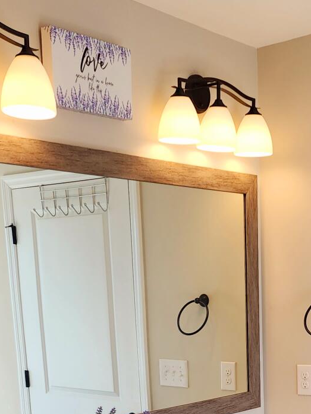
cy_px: 470
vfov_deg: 26.7
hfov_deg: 22.1
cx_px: 215
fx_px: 790
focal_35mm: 66
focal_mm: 6.4
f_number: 1.8
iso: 16
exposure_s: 1/120
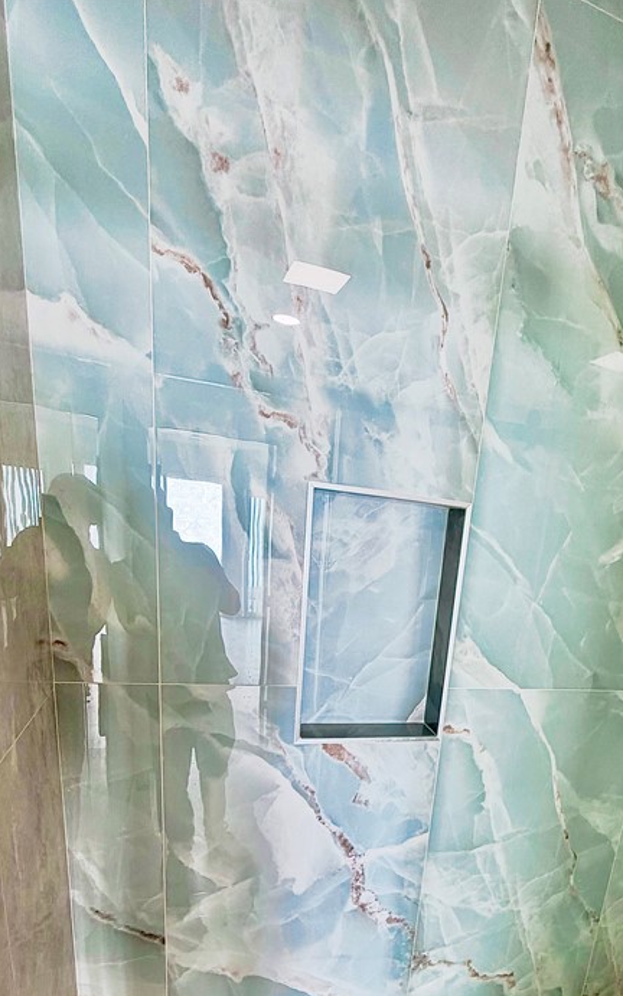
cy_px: 734
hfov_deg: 54.1
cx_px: 407
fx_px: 598
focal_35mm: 22
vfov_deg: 74.6
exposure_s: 1/120
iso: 160
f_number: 2.2
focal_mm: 2.22
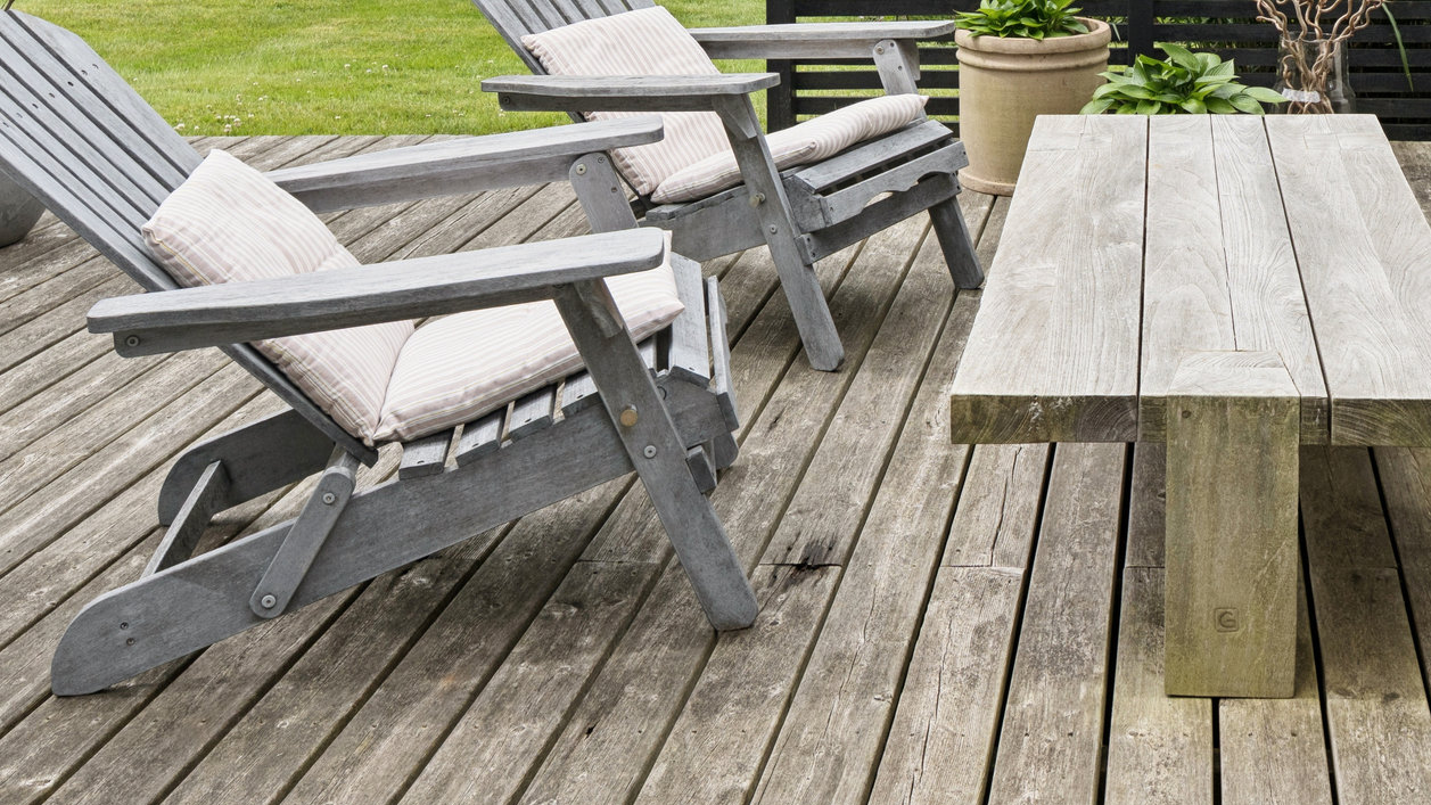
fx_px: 1897
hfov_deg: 39.8
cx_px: 1134
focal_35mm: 50
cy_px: -264
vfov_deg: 21.5
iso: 160
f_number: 7.1
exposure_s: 1/320
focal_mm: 20
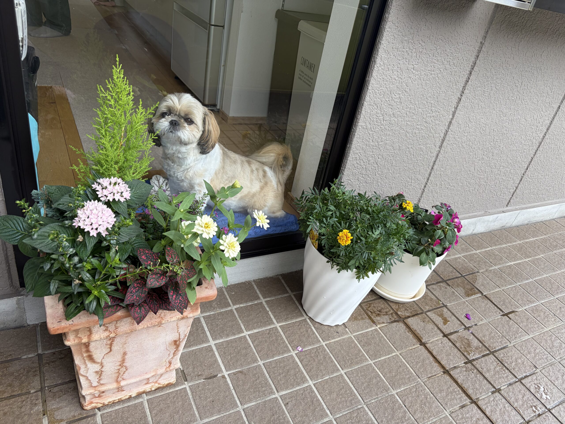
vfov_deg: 53.1
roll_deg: -11.5
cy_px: 212
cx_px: 282
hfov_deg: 67.3
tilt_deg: -31.2
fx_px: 424
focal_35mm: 26
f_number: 1.6
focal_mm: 5.96
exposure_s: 1/232
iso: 40
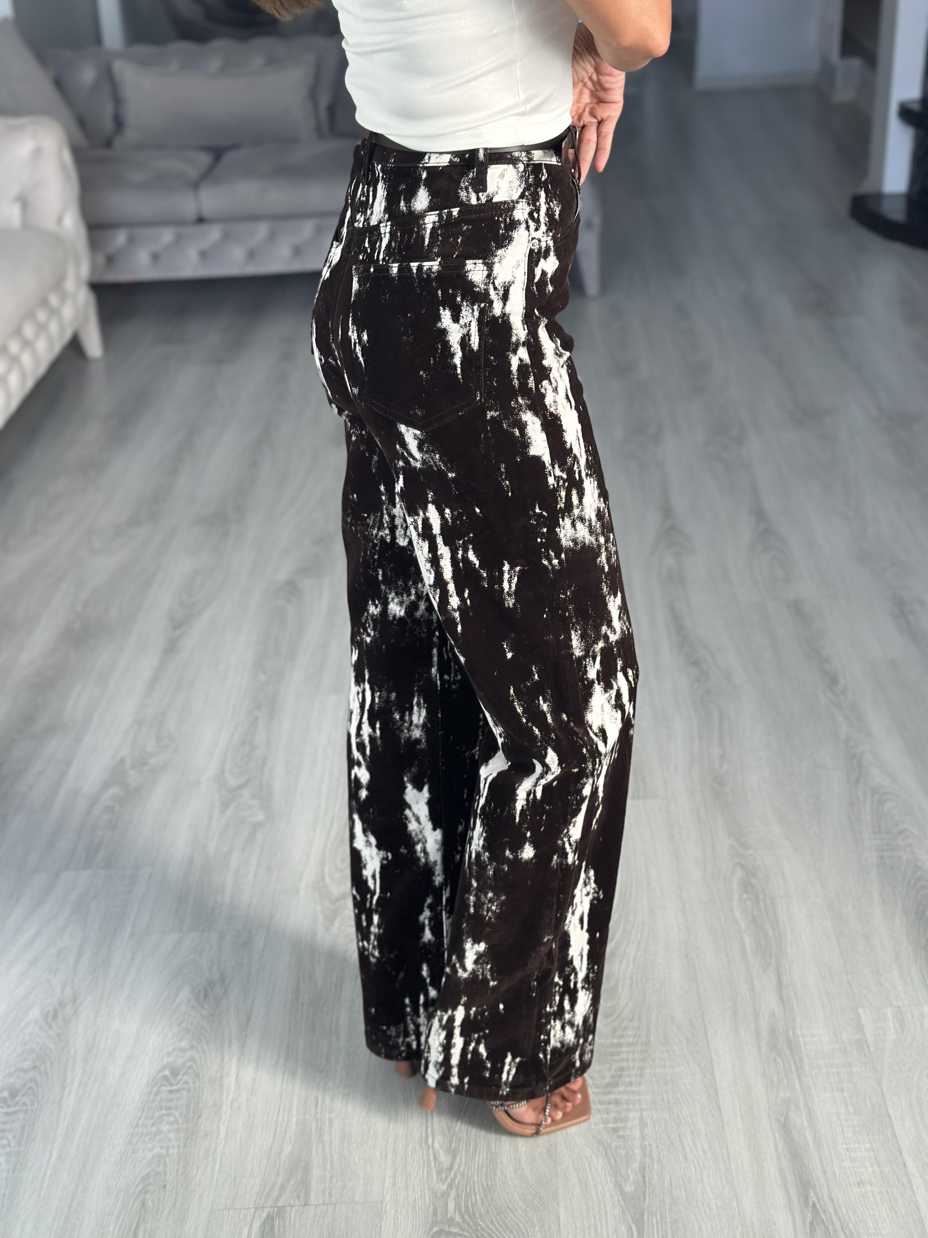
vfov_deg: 39.7
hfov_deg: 30.3
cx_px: 464
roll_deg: +3.8
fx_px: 1716
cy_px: 619
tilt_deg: -33.6
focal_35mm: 48
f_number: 1.78
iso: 100
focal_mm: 6.86
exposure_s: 1/121
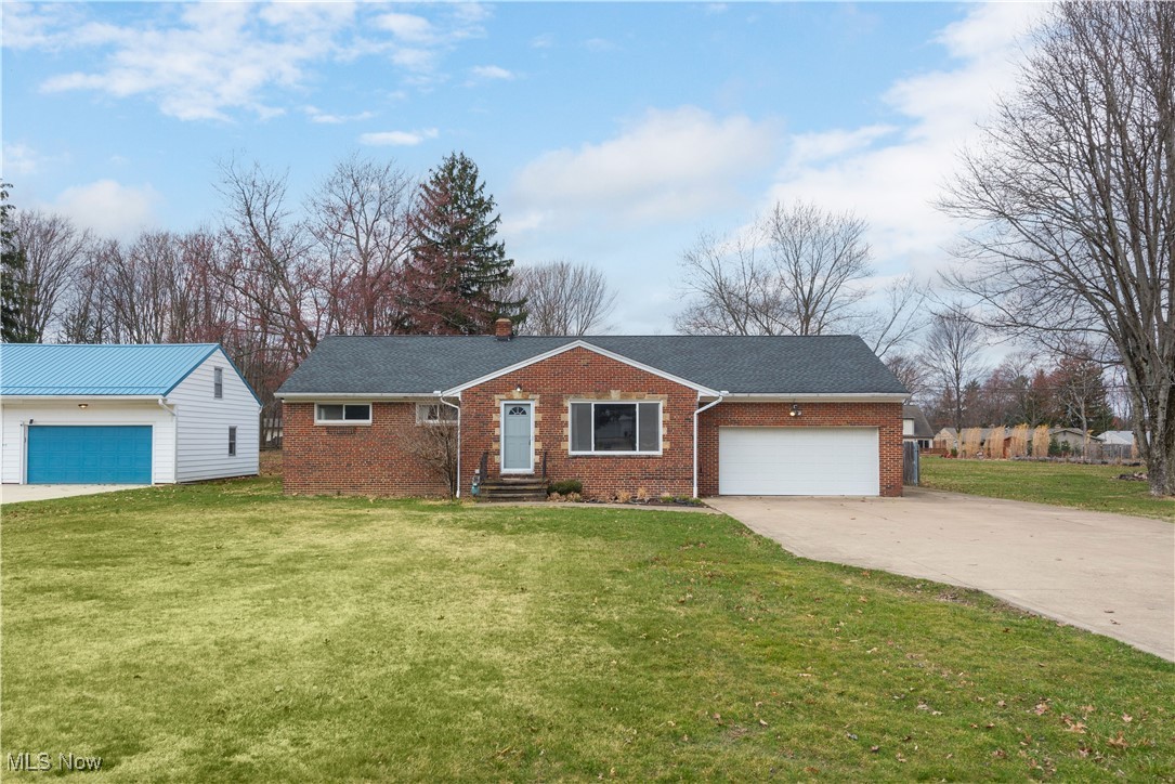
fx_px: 783
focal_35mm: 24
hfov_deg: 73.7
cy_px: 392
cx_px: 588
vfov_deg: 53.2
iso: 200
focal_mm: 24
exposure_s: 1/250
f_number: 9
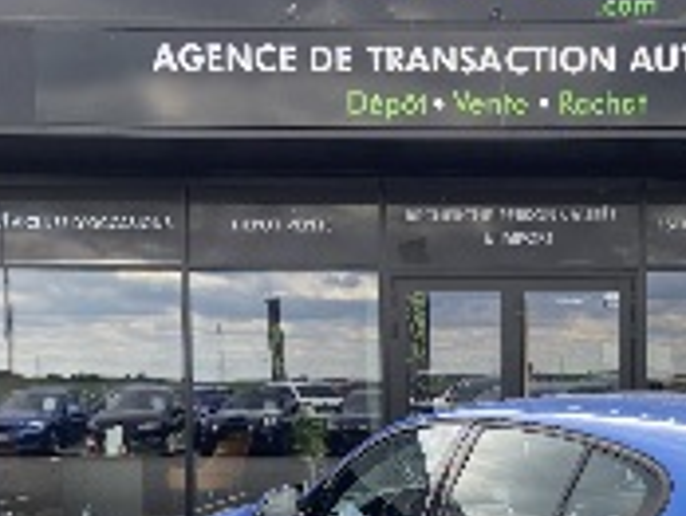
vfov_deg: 23.1
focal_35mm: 62
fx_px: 1230
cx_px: 520
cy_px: 465
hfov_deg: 30.6
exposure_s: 1/296
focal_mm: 4.25
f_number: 1.8
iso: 32
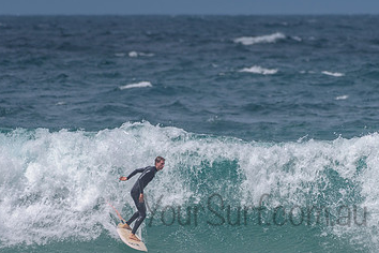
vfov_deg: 1.4
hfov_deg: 2.1
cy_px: 171
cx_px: 197
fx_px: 10580
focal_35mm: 1005
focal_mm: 500
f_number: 5.6
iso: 72
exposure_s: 1/2000
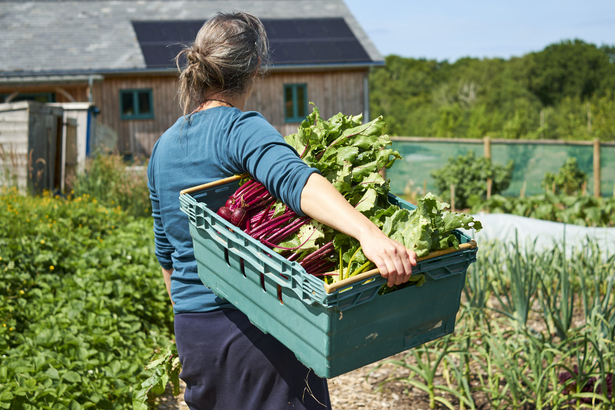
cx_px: 313
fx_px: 991
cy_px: 199
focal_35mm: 58
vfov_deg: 23.4
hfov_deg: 34.5
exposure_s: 1/2000
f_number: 3.2
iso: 200
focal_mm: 35
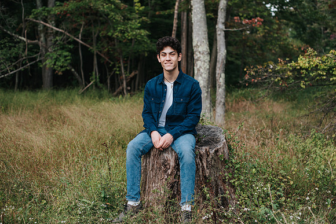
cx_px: 168
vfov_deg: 26.6
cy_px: 112
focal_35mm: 51
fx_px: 473
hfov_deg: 39.1
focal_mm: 50
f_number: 2.8
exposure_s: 1/320
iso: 100
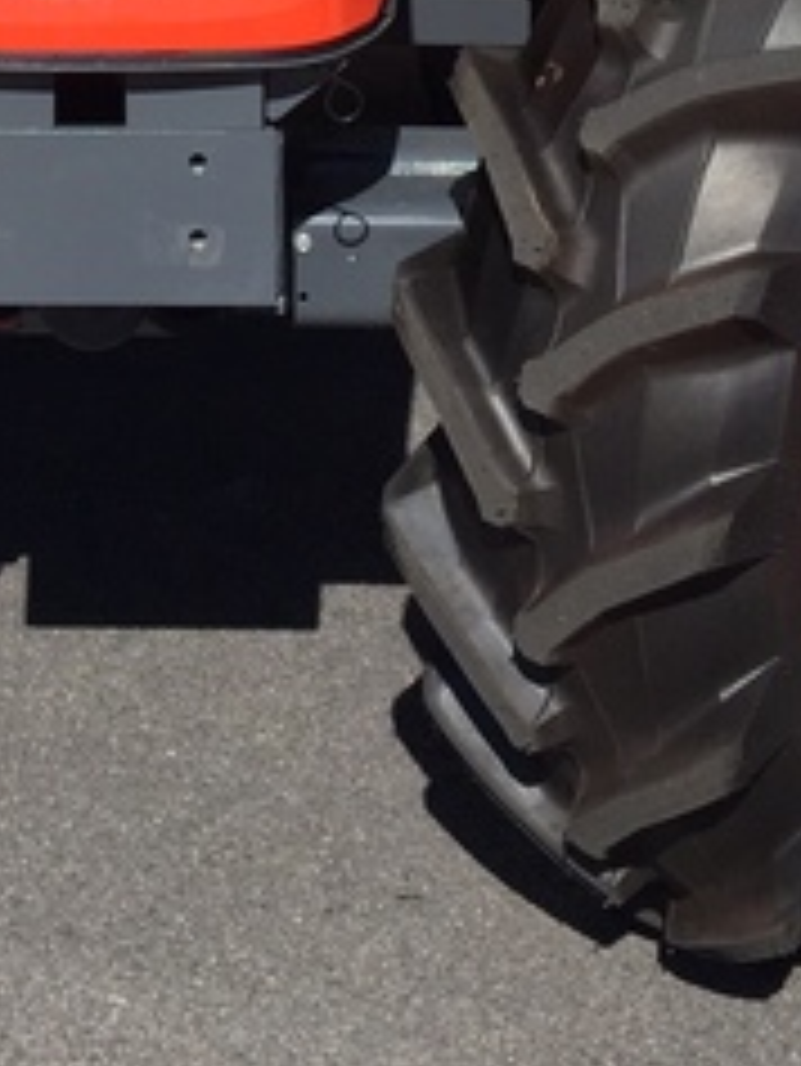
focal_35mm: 98
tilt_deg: -0.4
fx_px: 3021
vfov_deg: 17.4
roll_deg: +1.0
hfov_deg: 14.9
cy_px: -679
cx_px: 27
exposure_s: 1/1980
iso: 32
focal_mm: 4.15
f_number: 2.2
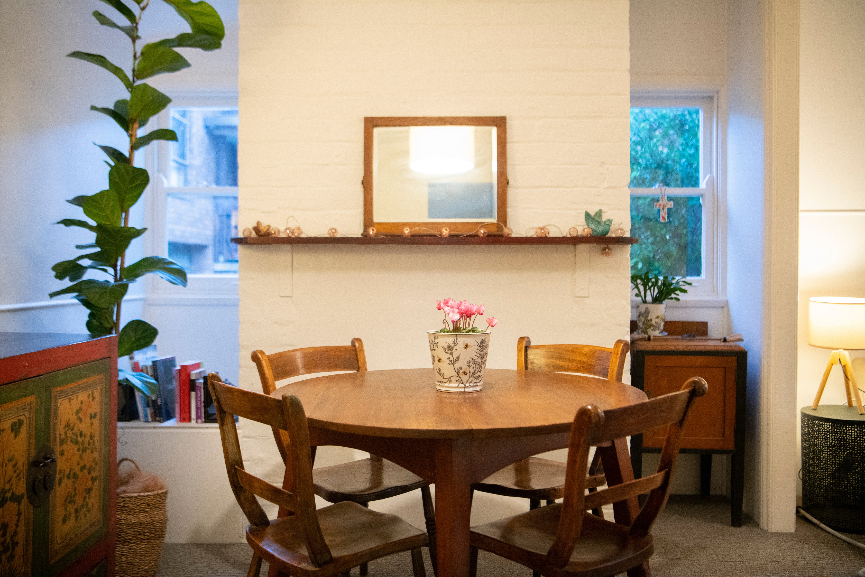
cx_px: 432
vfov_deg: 41.1
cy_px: 288
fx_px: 769
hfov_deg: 58.7
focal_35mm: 32
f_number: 2.8
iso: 1600
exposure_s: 1/50
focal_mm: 32
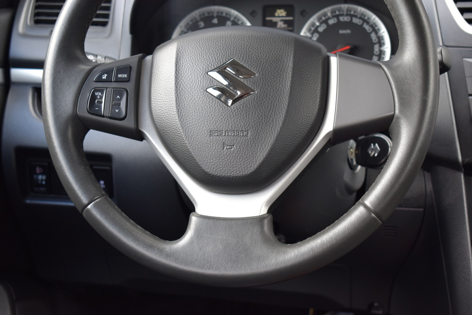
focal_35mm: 72
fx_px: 944
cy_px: 158
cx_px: 236
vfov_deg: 18.9
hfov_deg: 28.1
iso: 450
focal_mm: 48
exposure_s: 1/60
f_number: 5.3
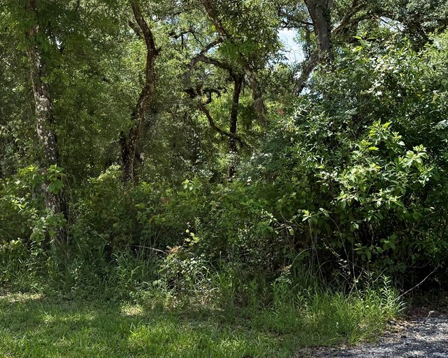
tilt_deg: +4.0
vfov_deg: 26.5
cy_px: 117
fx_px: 756
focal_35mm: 57
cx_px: 193
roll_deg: +1.0
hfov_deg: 33.0
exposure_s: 1/2370
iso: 100
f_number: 1.78
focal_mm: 6.76
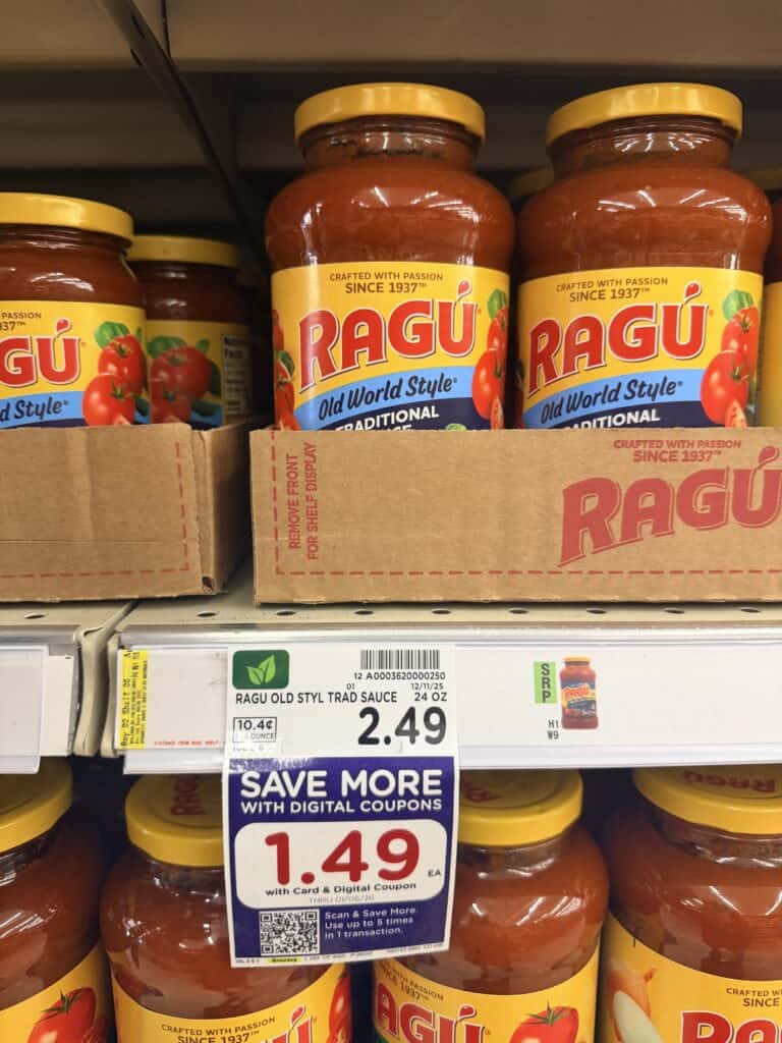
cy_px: 522
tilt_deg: -9.6
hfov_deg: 56.8
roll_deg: -0.3
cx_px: 391
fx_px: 723
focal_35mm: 24
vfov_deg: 71.6
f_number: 1.78
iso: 200
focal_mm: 6.76
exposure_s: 1/66
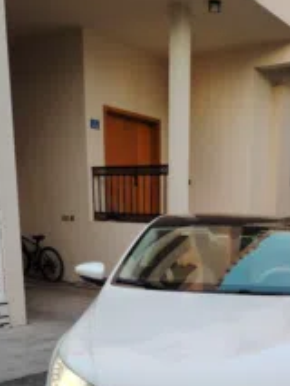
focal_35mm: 45
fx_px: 502
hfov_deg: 31.5
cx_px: 228
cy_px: 348
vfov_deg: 39.1
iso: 519
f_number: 1.75
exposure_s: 1/100
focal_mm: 5.25
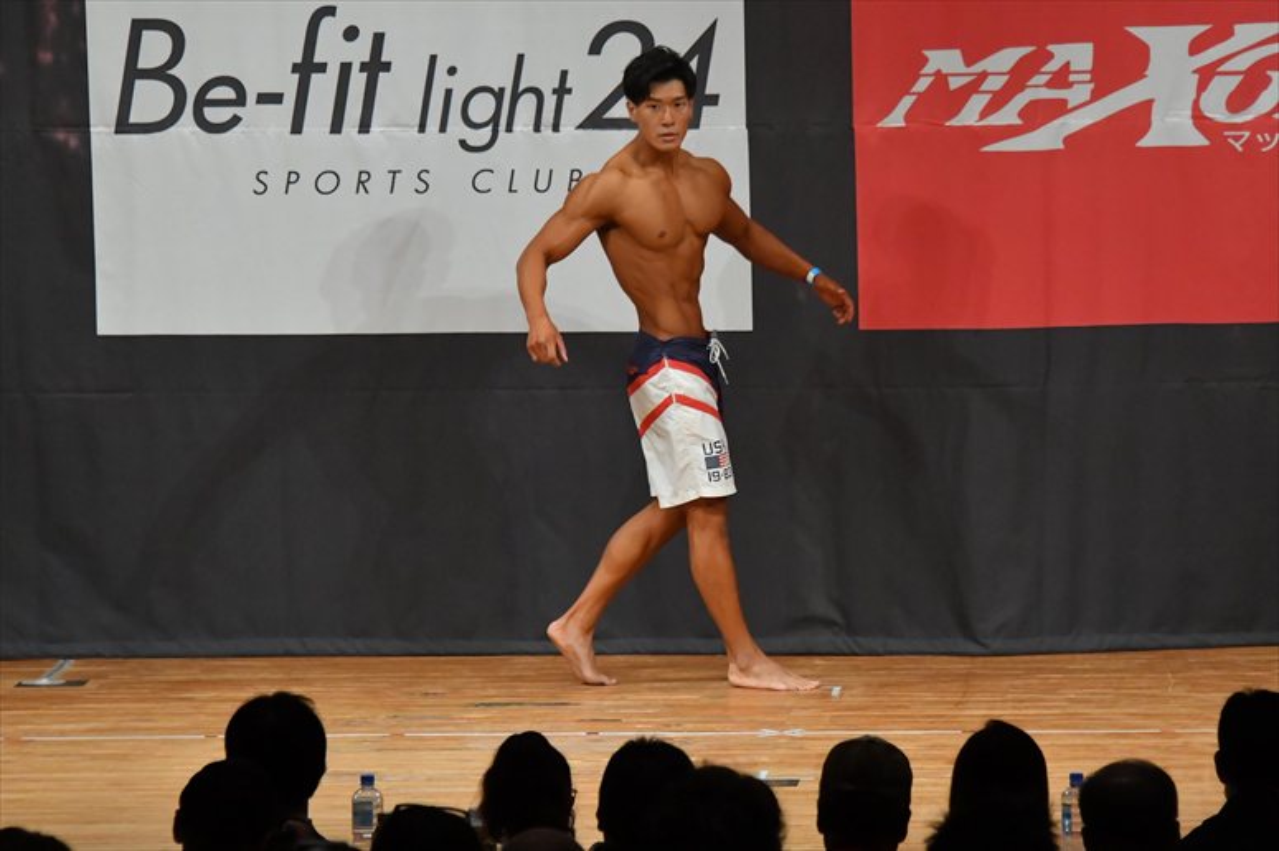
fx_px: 9055
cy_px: 426
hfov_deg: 8.1
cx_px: 640
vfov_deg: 5.4
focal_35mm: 255
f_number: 5.6
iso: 6400
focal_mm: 170
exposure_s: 1/400
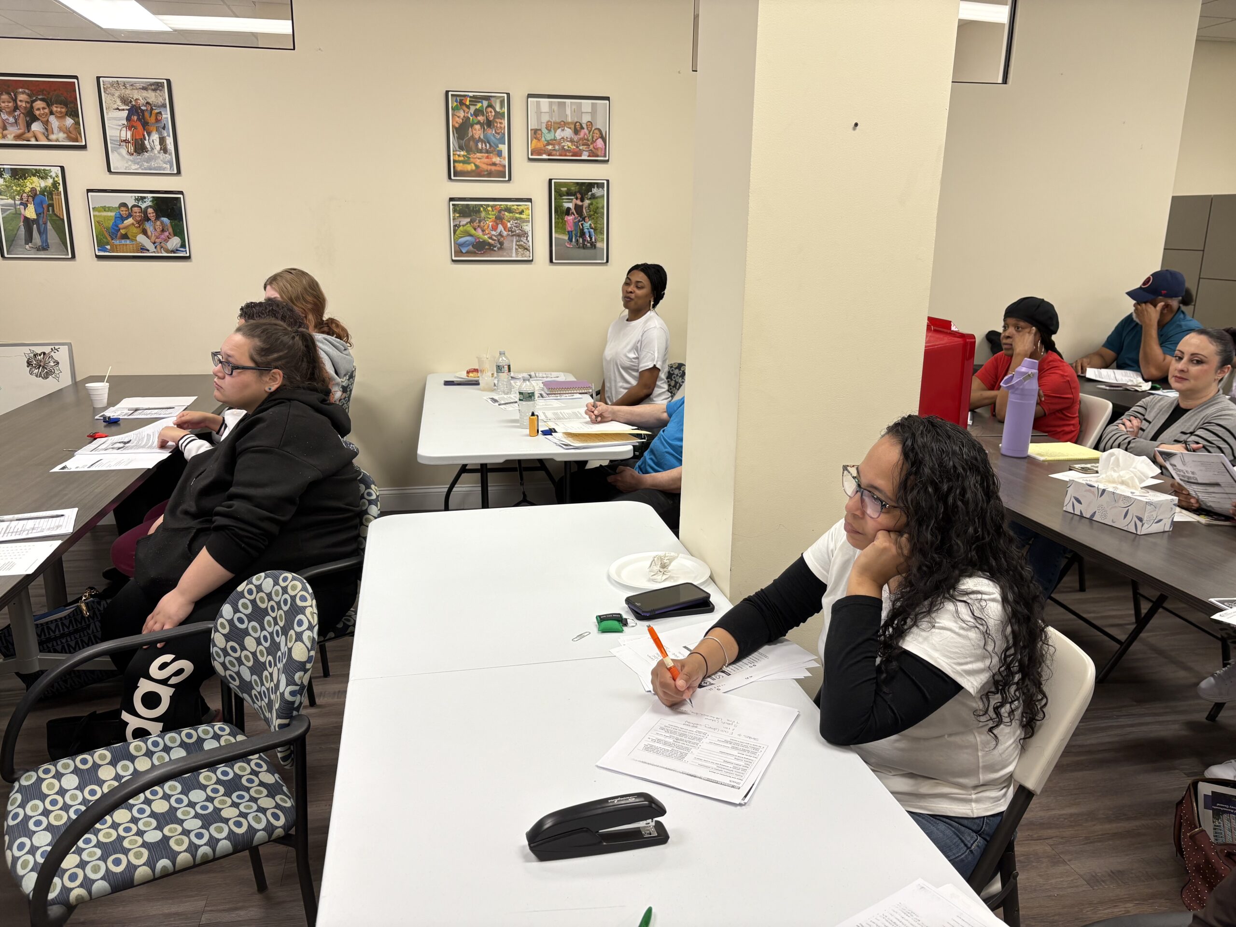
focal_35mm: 26
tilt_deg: -14.5
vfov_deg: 53.1
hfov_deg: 67.3
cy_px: 464
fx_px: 928
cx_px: 618
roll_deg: -0.7
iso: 64
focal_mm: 5.96
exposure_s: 1/60
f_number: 1.6
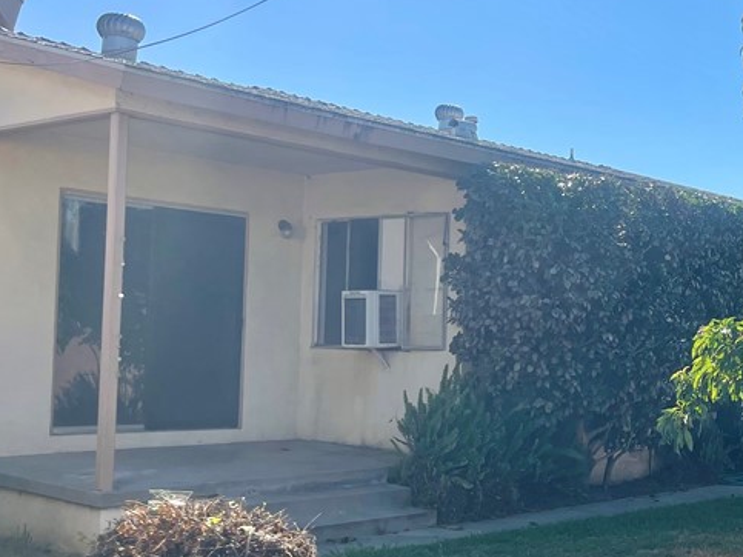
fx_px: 1137
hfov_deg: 33.8
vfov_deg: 27.5
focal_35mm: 53
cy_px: 322
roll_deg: -2.2
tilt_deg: +0.4
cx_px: 698
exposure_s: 1/4049
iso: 32
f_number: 1.6
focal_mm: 5.1
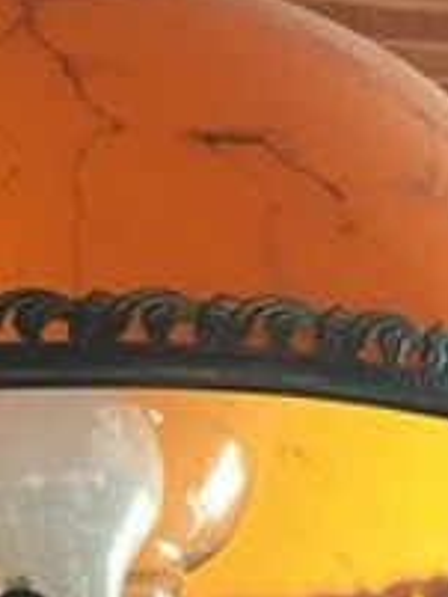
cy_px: 203
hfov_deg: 7.7
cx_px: 151
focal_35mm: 192
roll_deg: +1.9
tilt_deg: +20.0
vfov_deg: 10.3
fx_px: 3310
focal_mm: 4.15
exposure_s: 1/33
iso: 200
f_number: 2.2
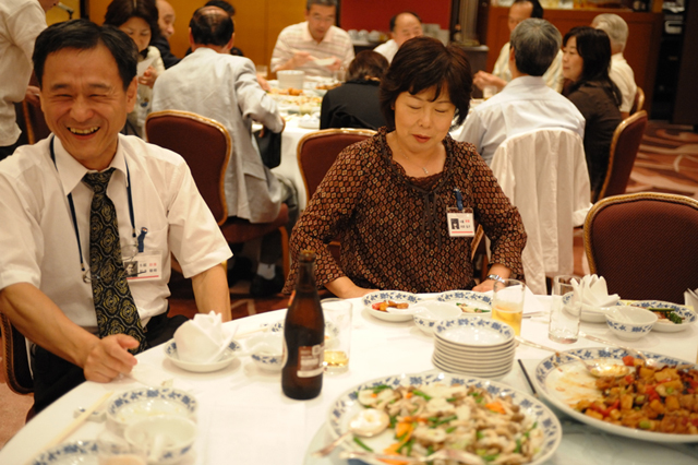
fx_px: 969
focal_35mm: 50
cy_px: 232
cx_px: 349
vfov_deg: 27.0
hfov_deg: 39.6
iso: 4500
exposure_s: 1/125
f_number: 2.8
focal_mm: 50
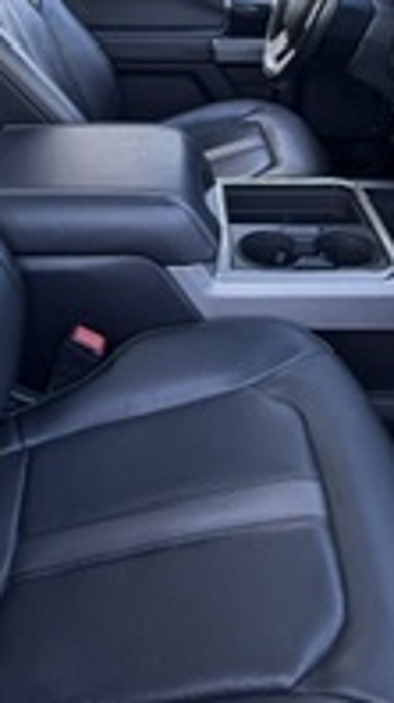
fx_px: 689
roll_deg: +0.4
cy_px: 89
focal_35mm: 37
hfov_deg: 31.9
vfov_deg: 49.0
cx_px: 177
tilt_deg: -19.6
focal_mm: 2.22
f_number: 2.2
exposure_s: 1/121
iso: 125
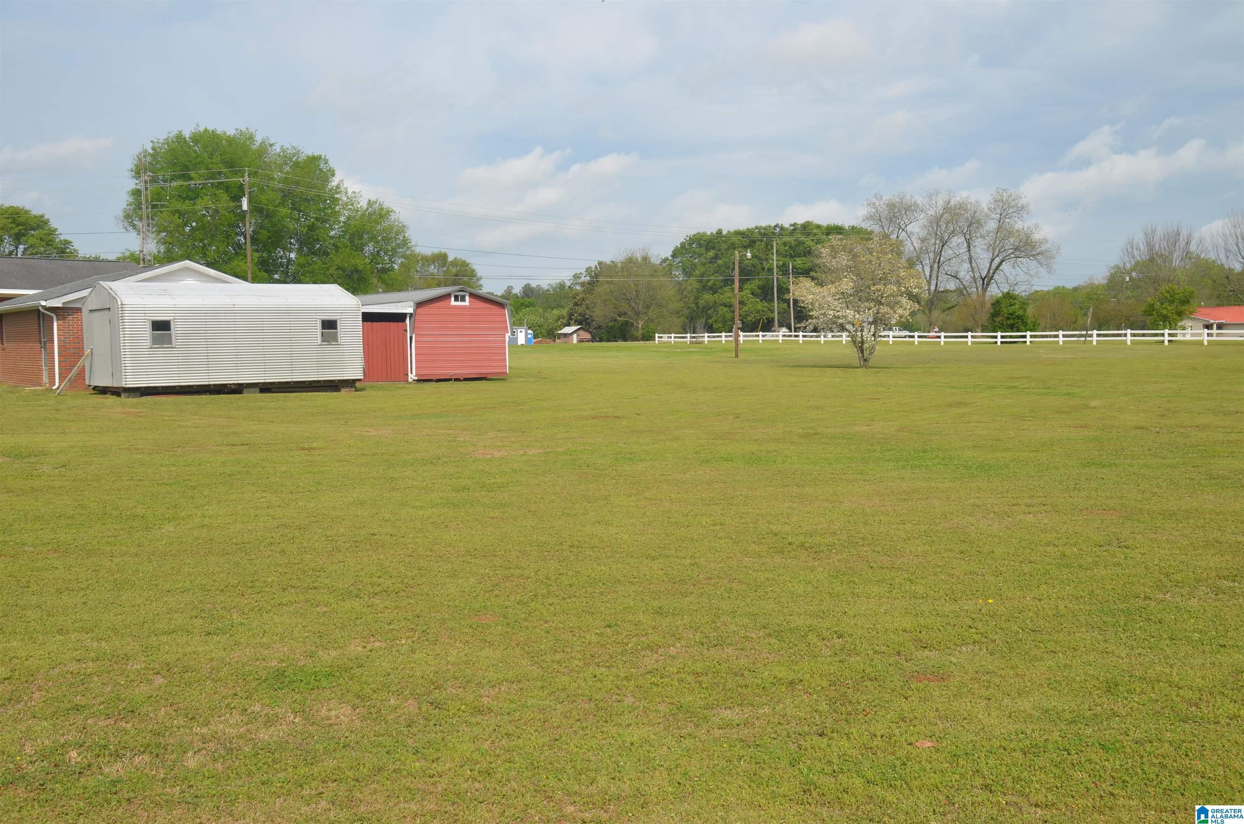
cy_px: 412
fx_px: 1241
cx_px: 622
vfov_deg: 36.7
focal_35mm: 36
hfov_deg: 53.2
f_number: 9
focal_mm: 24
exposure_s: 1/320
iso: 100
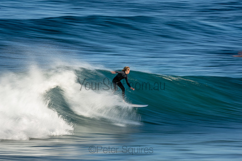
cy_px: 80
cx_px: 121
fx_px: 4034
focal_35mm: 600
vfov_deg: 2.3
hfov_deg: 3.4
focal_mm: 400
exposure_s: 1/20
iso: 100
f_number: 29
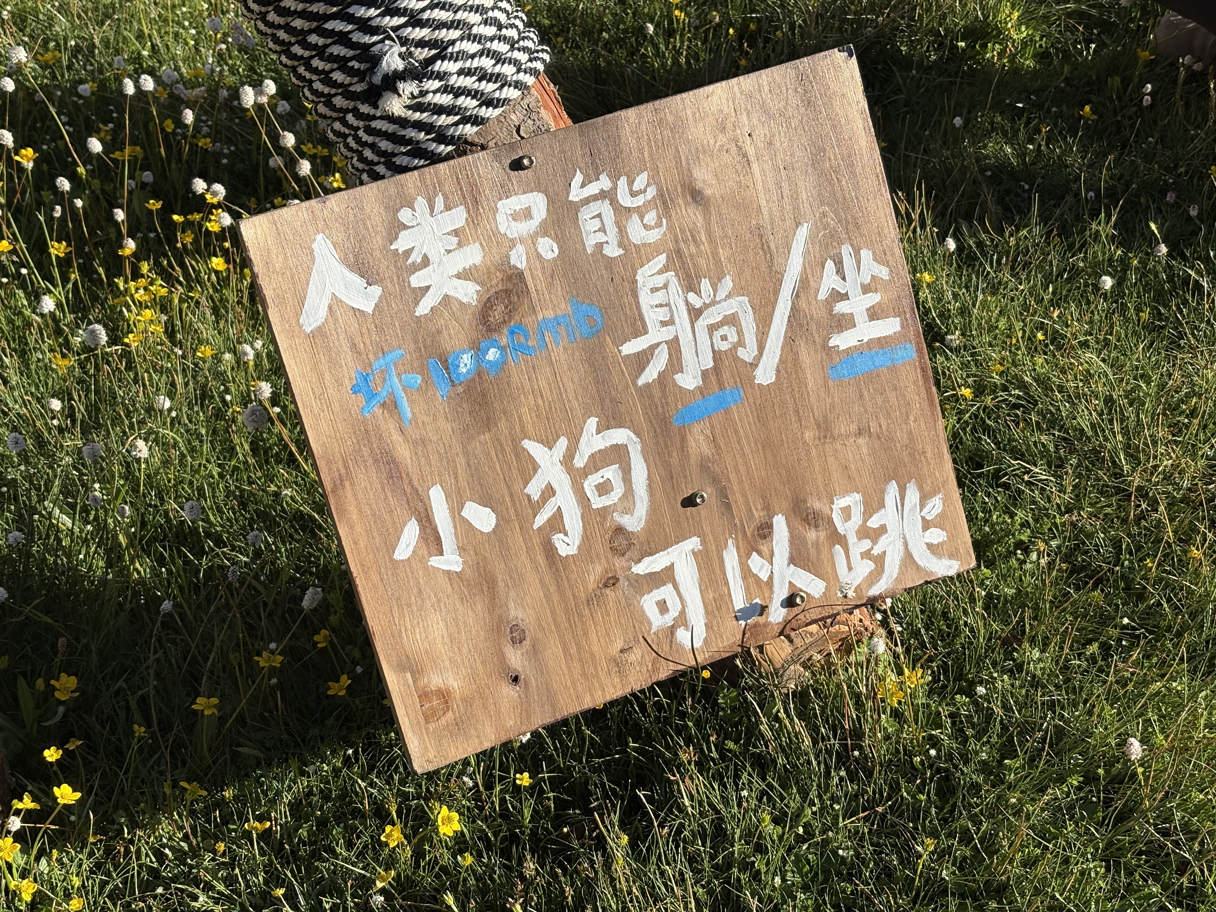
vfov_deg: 28.0
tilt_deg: -33.7
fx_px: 1827
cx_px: 608
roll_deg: +6.2
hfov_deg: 36.8
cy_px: 456
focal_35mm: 52
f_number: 1.6
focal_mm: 5.96
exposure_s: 1/2283
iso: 32
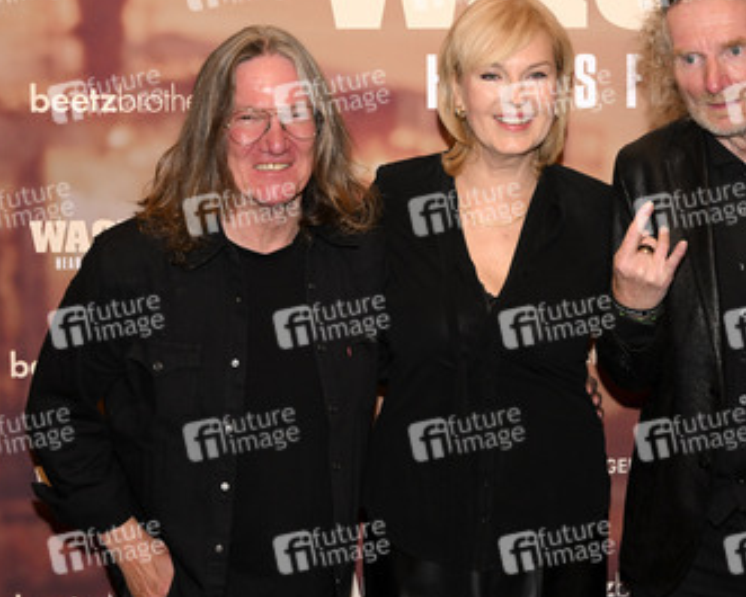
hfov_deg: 24.3
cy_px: 266
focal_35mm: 78
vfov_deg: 19.7
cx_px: 497
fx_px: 1723
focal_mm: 61
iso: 2000
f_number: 5.6
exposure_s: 1/160
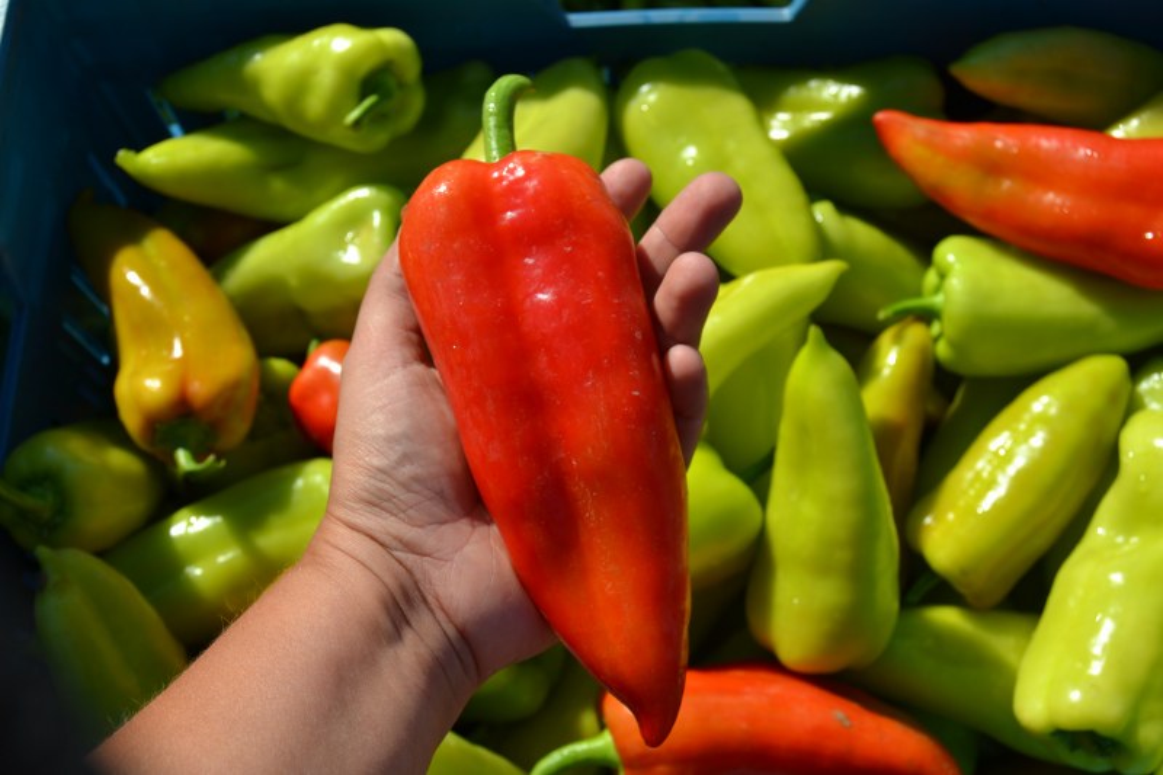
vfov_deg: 34.2
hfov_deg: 49.6
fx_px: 1260
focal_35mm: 39
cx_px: 582
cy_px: 388
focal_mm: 26
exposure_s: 1/320
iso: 100
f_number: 8
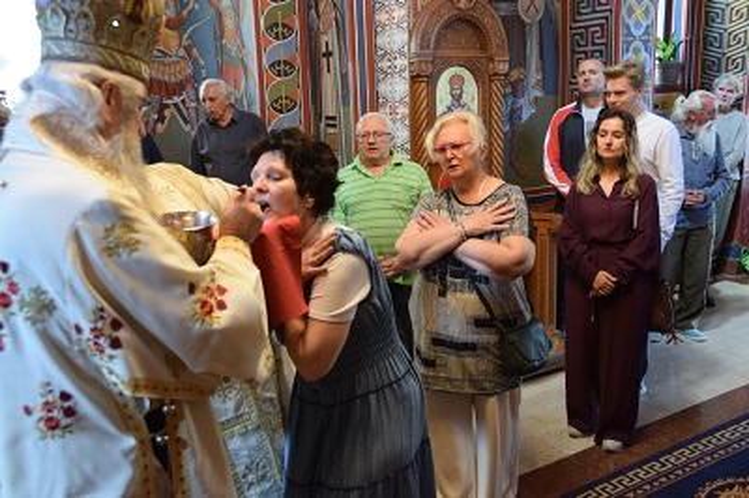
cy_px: 249
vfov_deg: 39.9
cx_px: 374
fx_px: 686
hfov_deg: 57.3
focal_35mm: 33
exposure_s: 1/60
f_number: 3.8
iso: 1400
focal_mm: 22
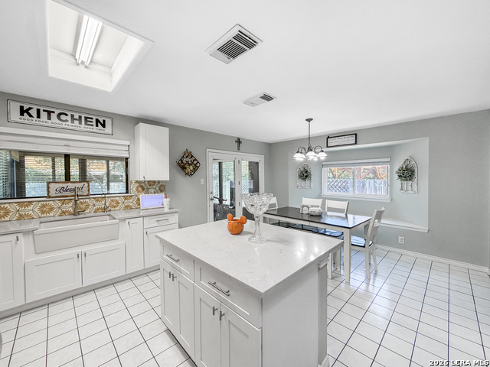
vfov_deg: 85.7
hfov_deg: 102.1
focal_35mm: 14
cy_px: 184
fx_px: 198
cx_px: 245
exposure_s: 1/120
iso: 200
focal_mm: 2.22
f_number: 2.2
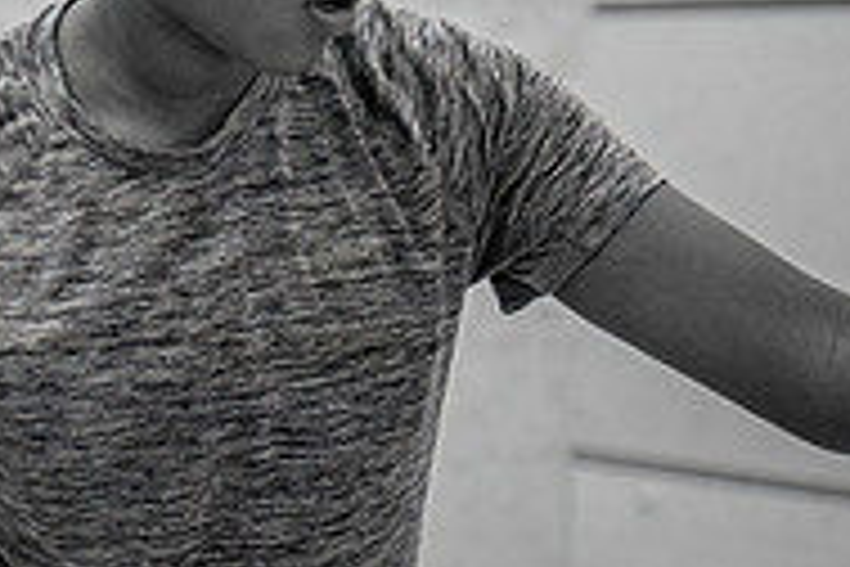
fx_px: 3140
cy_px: 239
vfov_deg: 10.3
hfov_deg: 15.1
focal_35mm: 133
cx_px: -16
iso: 1600
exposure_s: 1/320
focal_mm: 40
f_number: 2.8
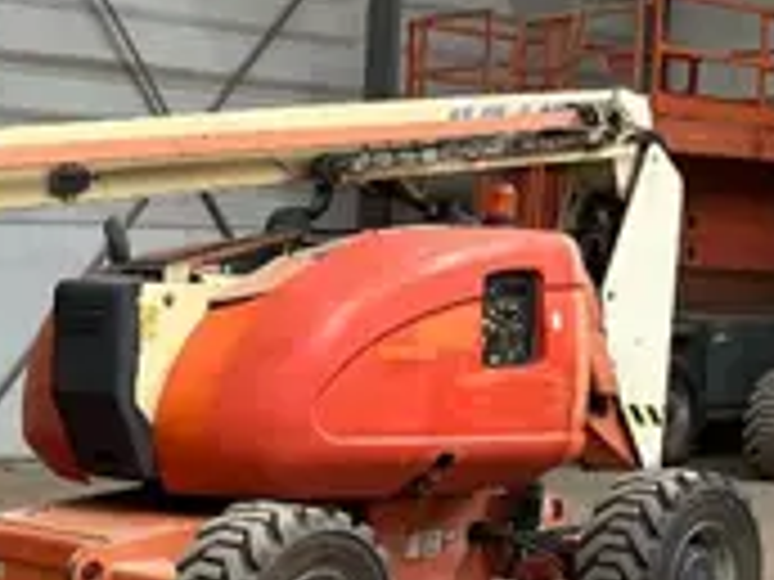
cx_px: -284
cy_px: 499
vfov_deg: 18.0
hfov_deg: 21.4
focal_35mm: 81
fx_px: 1811
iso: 64
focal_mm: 3
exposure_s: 1/61
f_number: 1.8
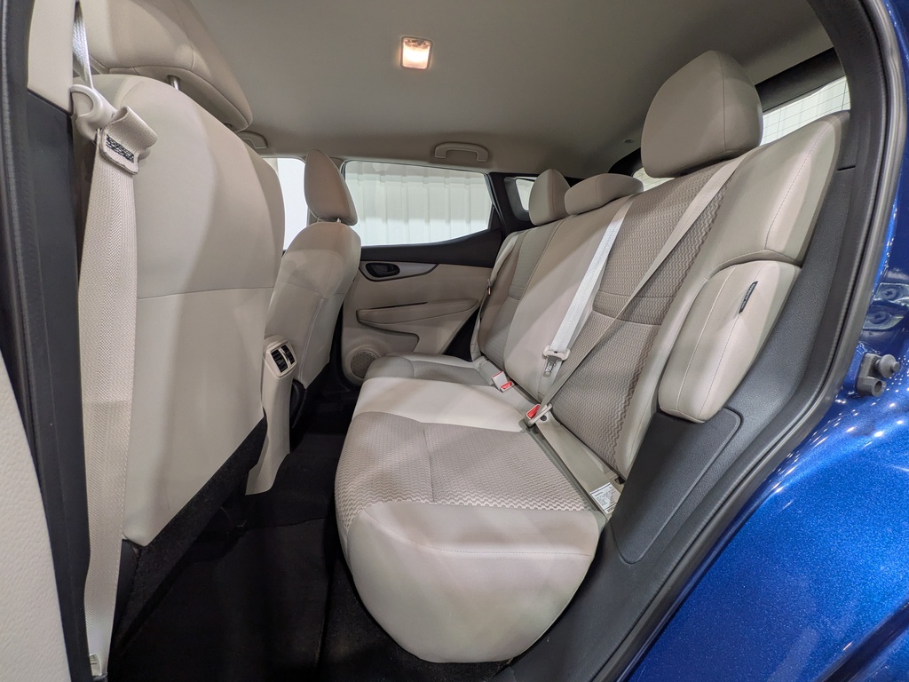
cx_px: 454
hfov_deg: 102.1
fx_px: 368
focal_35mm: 14
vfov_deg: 85.7
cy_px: 341
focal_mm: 1.83
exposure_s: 1/24
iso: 58
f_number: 2.2
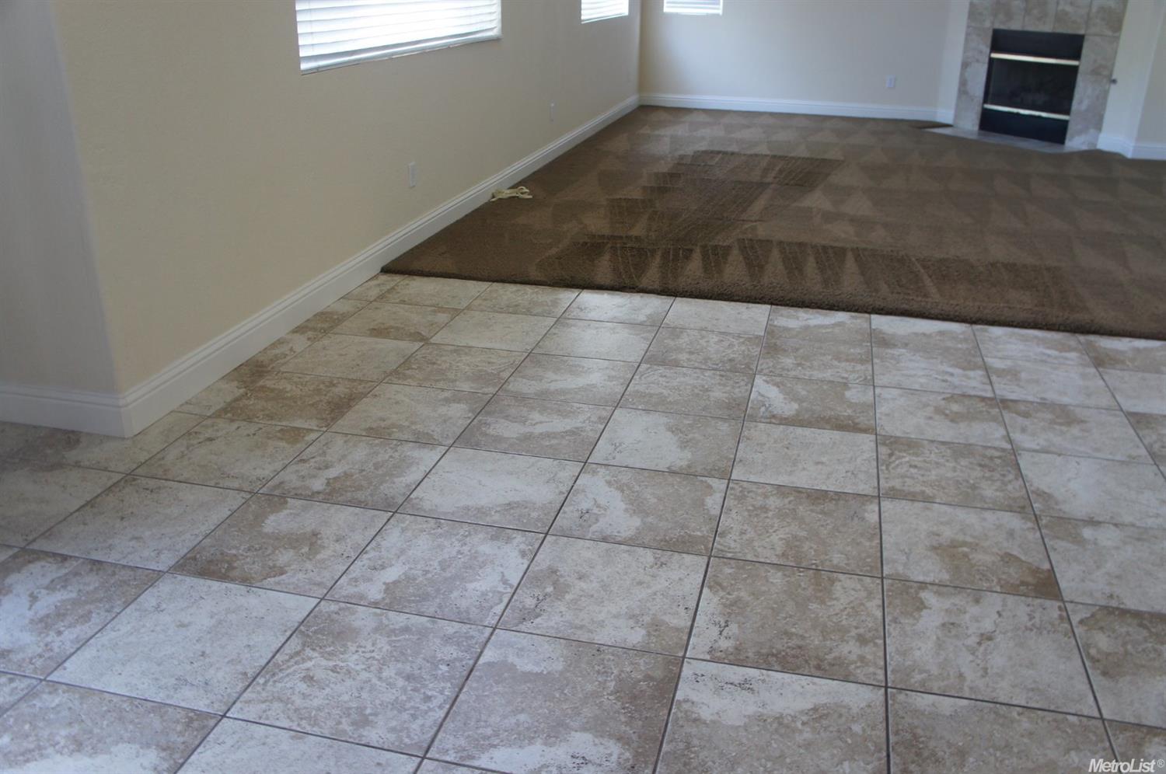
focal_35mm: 30
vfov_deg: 43.5
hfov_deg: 62.0
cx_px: 583
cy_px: 387
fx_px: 970
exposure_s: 1/30
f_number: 4
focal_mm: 20
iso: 500
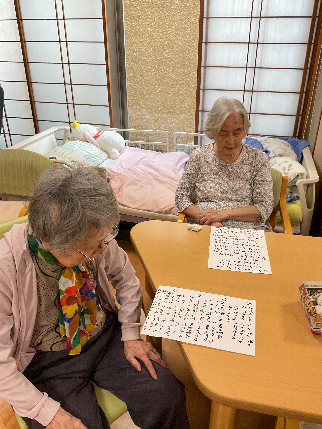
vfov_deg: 61.7
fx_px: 360
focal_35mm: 29
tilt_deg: -26.6
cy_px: 214
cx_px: 161
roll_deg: +1.2
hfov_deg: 48.2
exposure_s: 1/50
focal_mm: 3
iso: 50
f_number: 1.8
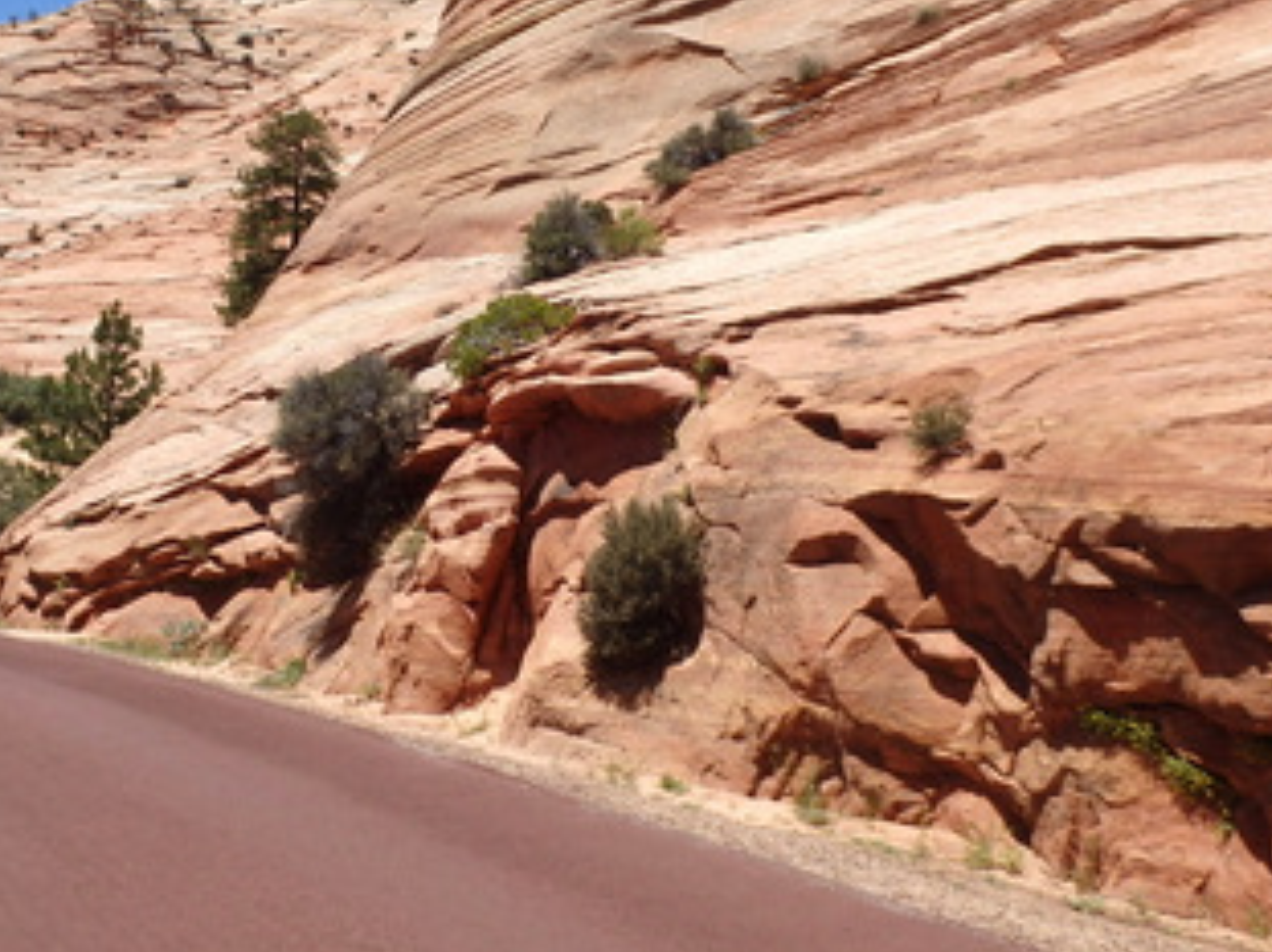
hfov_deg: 41.8
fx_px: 1653
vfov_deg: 31.9
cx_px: 491
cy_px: 321
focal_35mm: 45
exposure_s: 1/160
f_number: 11
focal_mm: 5
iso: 125
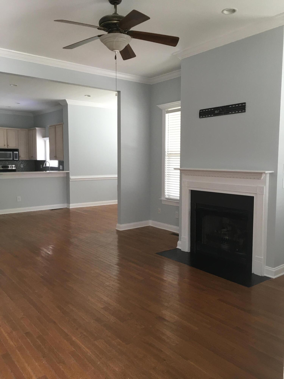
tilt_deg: -6.5
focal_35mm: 29
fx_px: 317
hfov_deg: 48.2
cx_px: 142
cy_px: 190
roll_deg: -0.2
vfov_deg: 61.7
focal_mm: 4.15
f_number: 2.2
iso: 40
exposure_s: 1/30
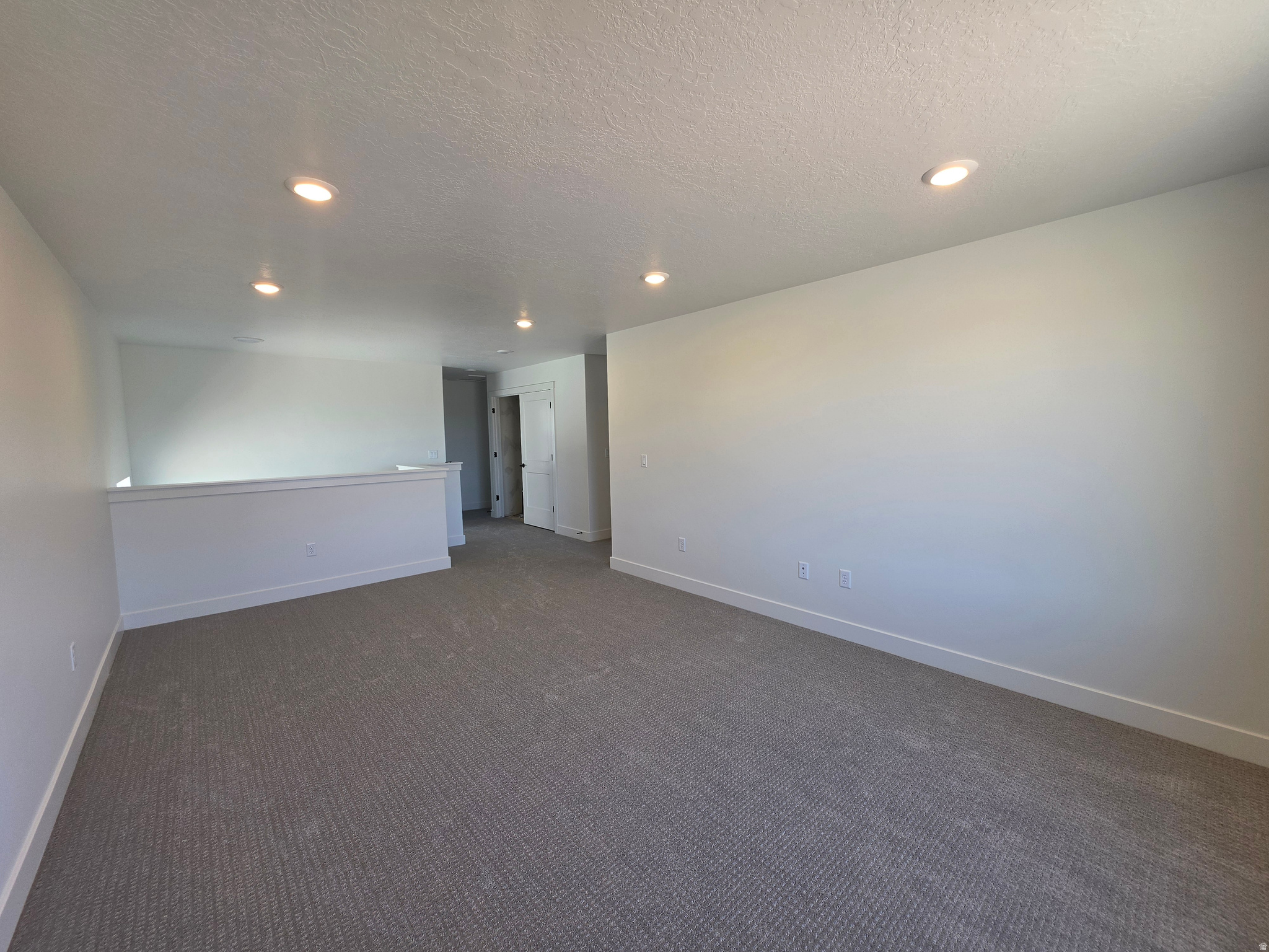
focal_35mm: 13
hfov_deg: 106.2
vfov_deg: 89.9
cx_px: 634
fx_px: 477
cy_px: 476
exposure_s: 1/120
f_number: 1.9
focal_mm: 2.2
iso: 50
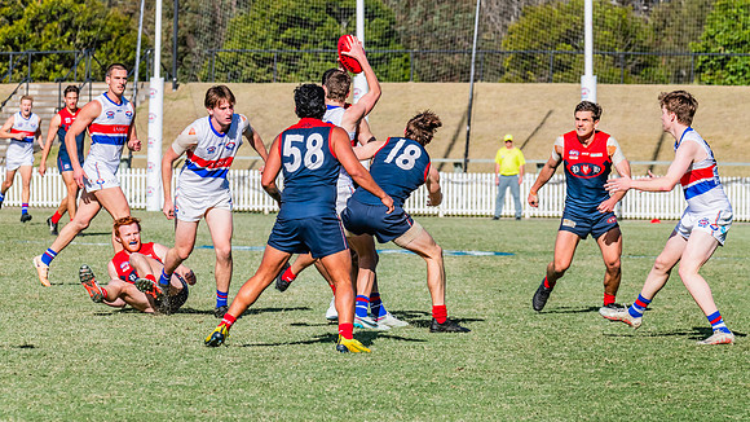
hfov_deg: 8.2
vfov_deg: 4.6
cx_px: 375
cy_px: 238
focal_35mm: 263
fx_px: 5223
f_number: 11
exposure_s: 1/1600
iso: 800
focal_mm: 250
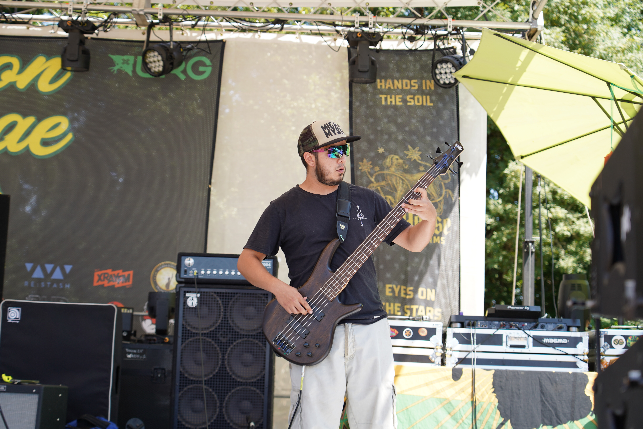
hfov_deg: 30.5
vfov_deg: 20.6
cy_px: 216
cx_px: 319
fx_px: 1179
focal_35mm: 66
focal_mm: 65
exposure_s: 1/200
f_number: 4.5
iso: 100
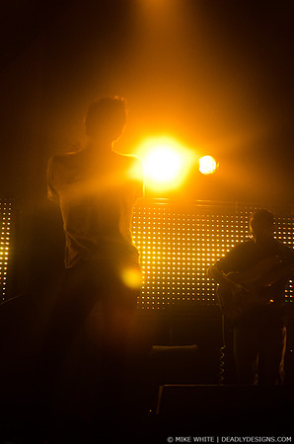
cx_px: 147
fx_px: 646
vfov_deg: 37.9
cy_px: 222
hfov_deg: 25.6
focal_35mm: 52
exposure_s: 1/320
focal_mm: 35
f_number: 2.8
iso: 3200
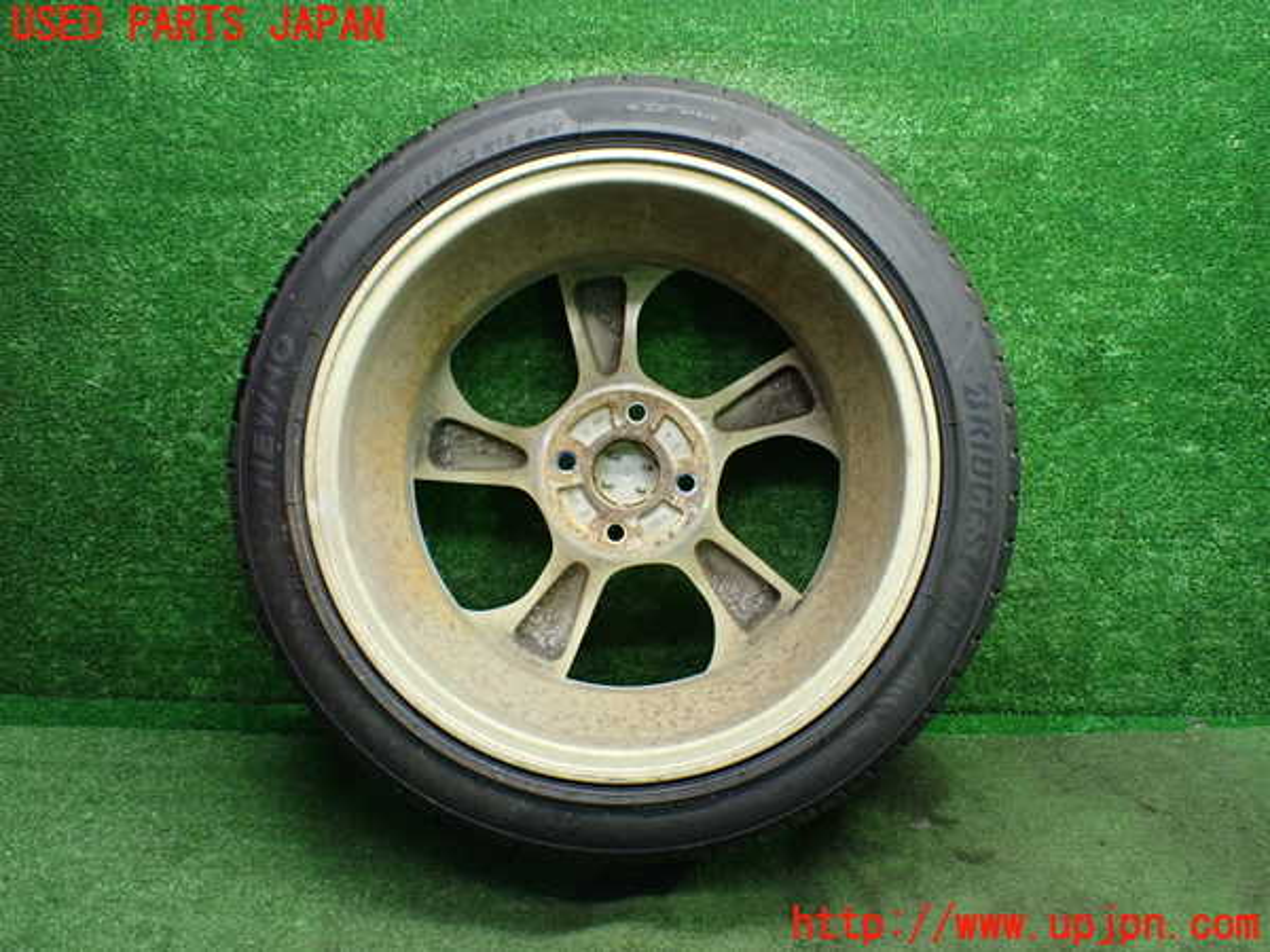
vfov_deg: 46.8
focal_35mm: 30
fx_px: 1101
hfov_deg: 60.0
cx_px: 635
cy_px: 476
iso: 800
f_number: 2.3
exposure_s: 1/100
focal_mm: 5.4
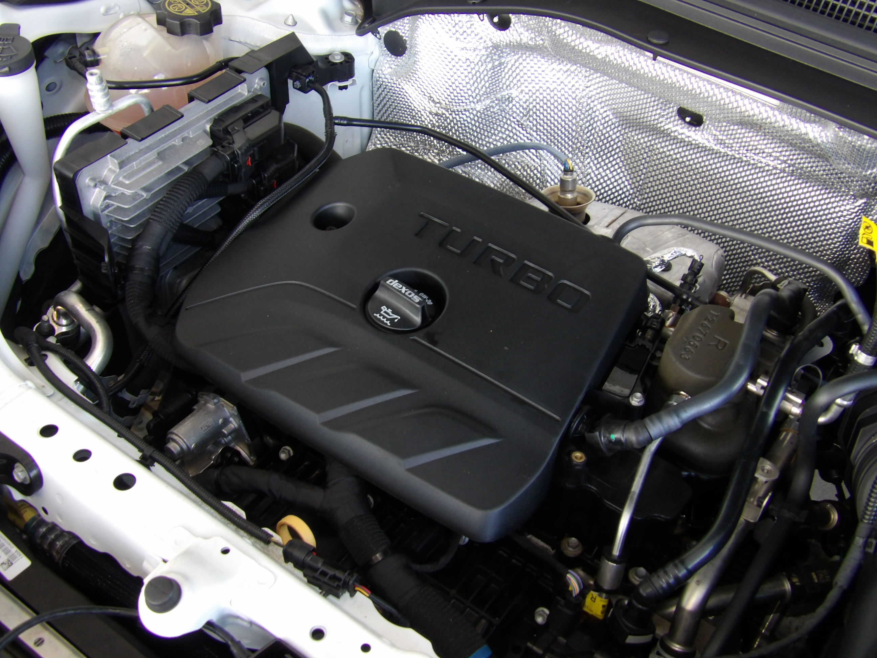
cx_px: 438
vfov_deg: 36.8
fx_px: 988
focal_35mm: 39
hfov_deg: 47.9
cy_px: 329
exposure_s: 1/30
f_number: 3.7
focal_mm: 7
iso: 200
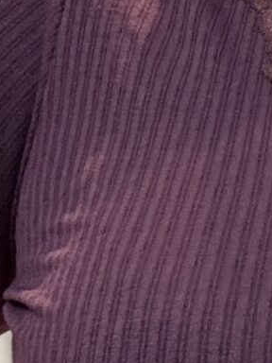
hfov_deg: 7.2
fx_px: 2095
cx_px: 492
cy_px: 193
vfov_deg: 9.9
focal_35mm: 200
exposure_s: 1/50
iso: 160
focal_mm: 2.69
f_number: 1.9
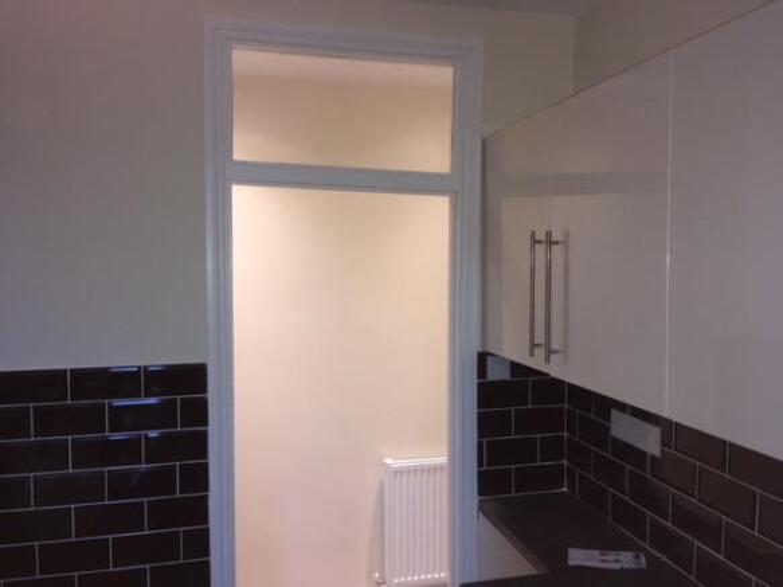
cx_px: 392
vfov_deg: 48.2
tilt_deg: -4.4
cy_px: 294
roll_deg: +0.2
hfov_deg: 61.7
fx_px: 656
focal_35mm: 29
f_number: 2.2
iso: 32
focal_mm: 4.15
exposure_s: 1/33
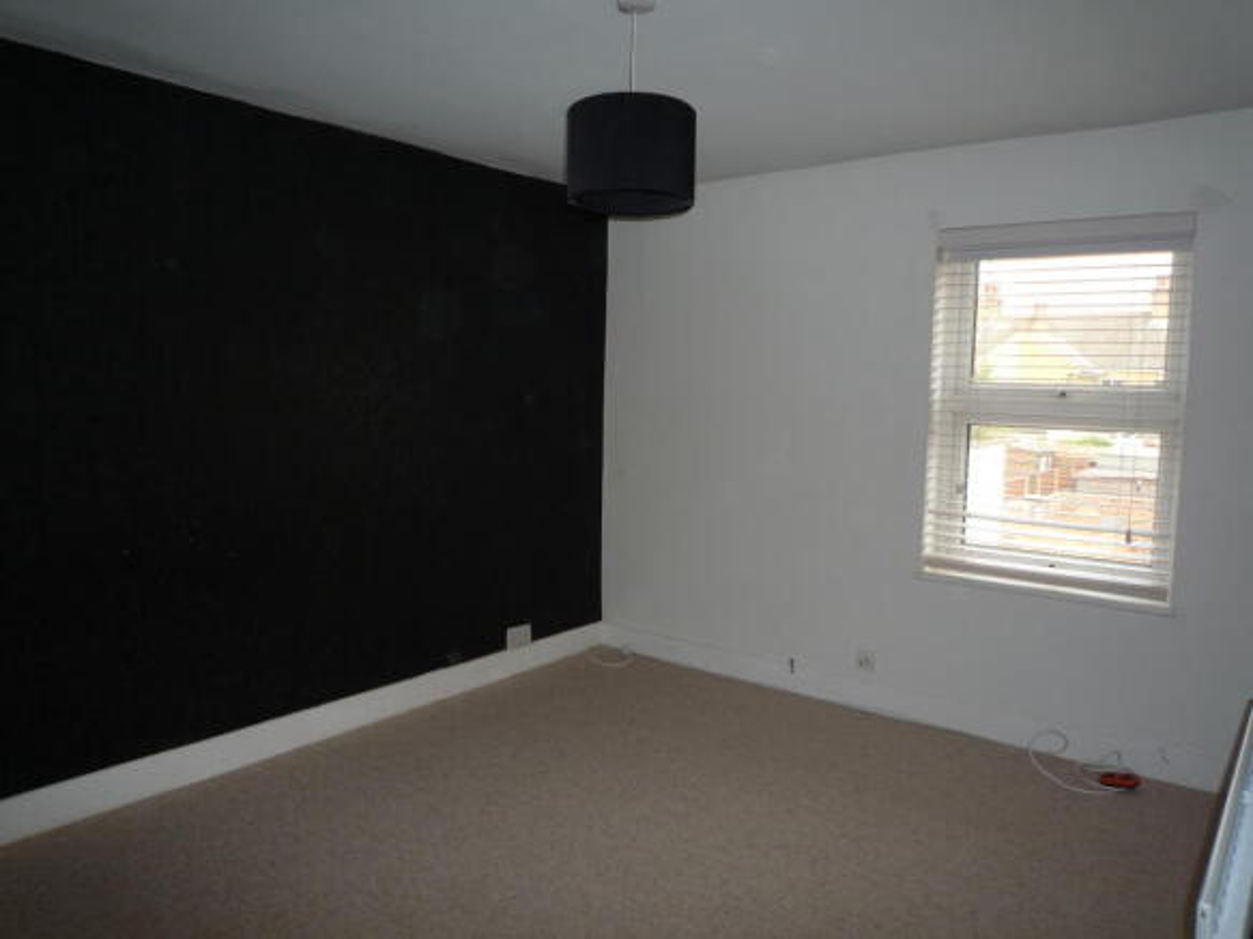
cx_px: 626
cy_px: 470
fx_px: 905
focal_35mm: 25
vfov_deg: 54.9
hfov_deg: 69.4
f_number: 2.8
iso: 100
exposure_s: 1/30
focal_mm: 4.4
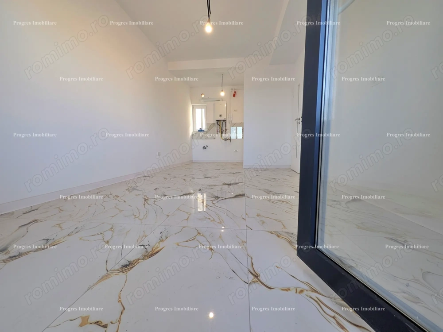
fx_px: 166
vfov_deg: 89.9
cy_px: 166
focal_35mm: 13
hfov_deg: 106.2
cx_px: 222
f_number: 2.2
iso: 35
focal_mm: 1.54
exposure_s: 1/36
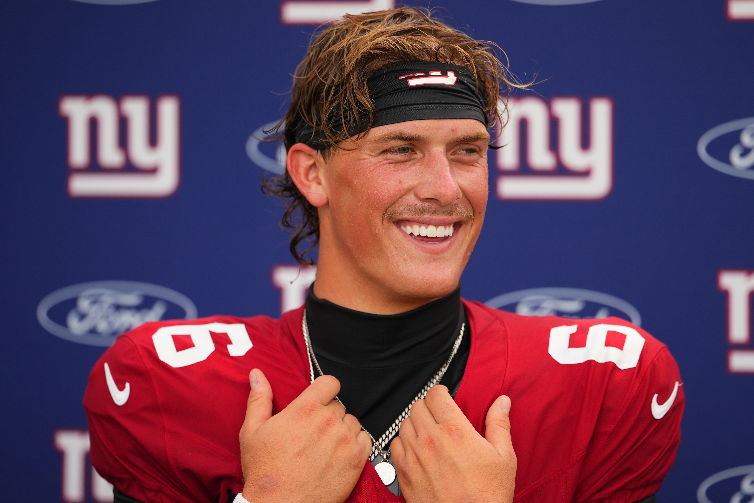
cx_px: 377
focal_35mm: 225
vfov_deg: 6.1
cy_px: 252
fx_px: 4712
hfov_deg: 9.1
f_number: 2
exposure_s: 1/1600
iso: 250
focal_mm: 150
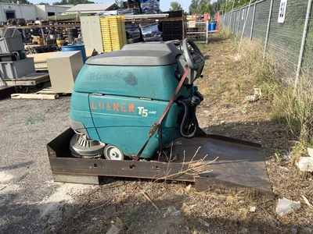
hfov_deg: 58.4
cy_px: 117
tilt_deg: -16.7
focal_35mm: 31
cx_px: 156
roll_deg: +0.9
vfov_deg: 45.4
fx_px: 280
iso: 25
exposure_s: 1/509
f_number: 2.4
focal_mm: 3.3
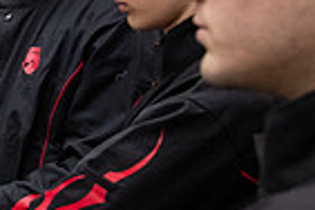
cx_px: -297
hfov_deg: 18.2
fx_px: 700
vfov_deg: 16.9
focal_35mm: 80
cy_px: 164
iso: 2000
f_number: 4
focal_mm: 19.5
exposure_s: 1/200
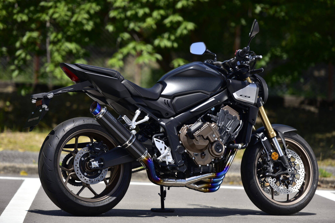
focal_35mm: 175
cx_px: 168
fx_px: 1629
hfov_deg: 11.7
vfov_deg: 7.9
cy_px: 112
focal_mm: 175
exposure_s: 1/2000
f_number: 2.8
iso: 100
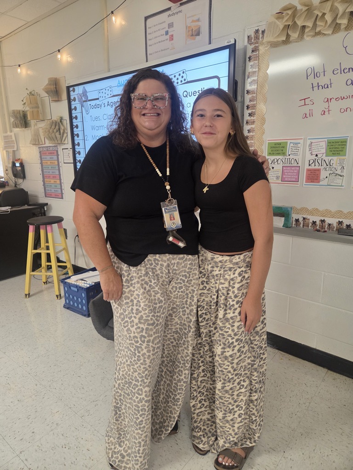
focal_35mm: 23
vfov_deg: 73.9
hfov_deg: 58.9
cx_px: 176
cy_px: 235
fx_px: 313
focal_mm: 5.4
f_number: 1.8
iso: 400
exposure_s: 1/120
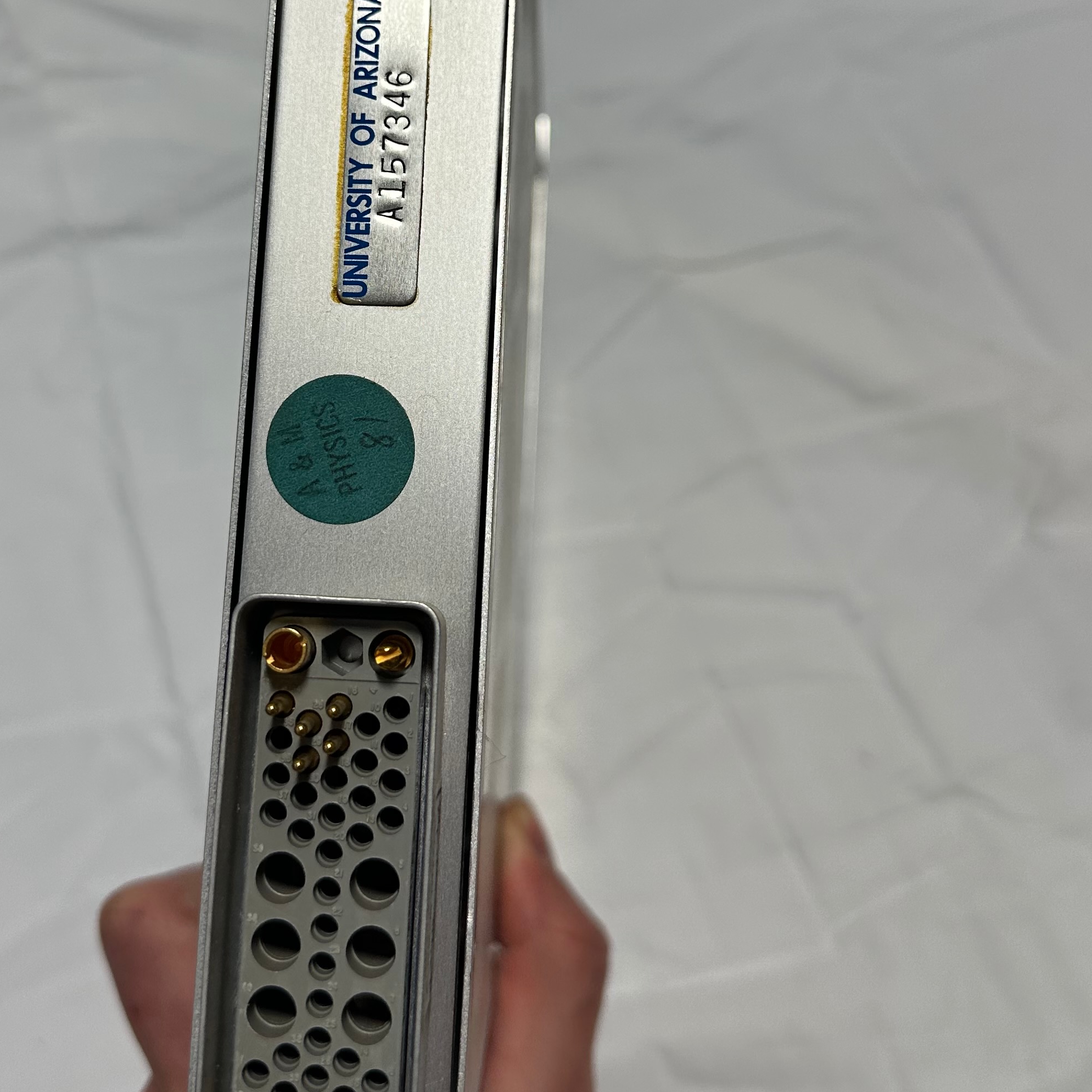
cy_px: 296
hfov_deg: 39.0
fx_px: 1535
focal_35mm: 43
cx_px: 438
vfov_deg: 38.3
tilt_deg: -54.1
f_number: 1.78
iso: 80
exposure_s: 1/265
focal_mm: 6.86
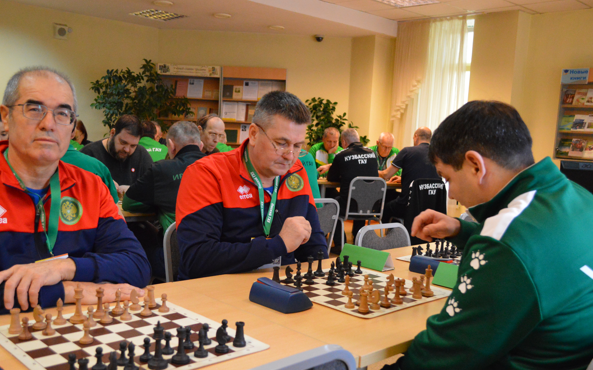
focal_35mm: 37
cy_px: 214
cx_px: 281
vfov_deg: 34.4
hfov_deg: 52.7
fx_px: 598
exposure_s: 1/250
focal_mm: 22
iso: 3200
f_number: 3.8
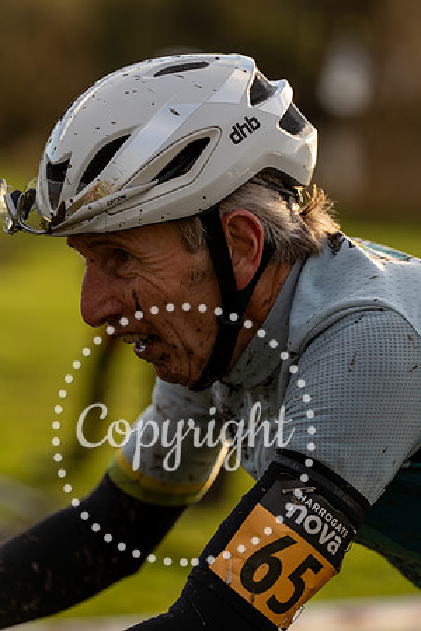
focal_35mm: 152
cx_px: 210
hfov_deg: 9.0
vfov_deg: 13.5
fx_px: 2666
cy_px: 316
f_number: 4
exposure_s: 1/1000
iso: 250
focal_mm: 152
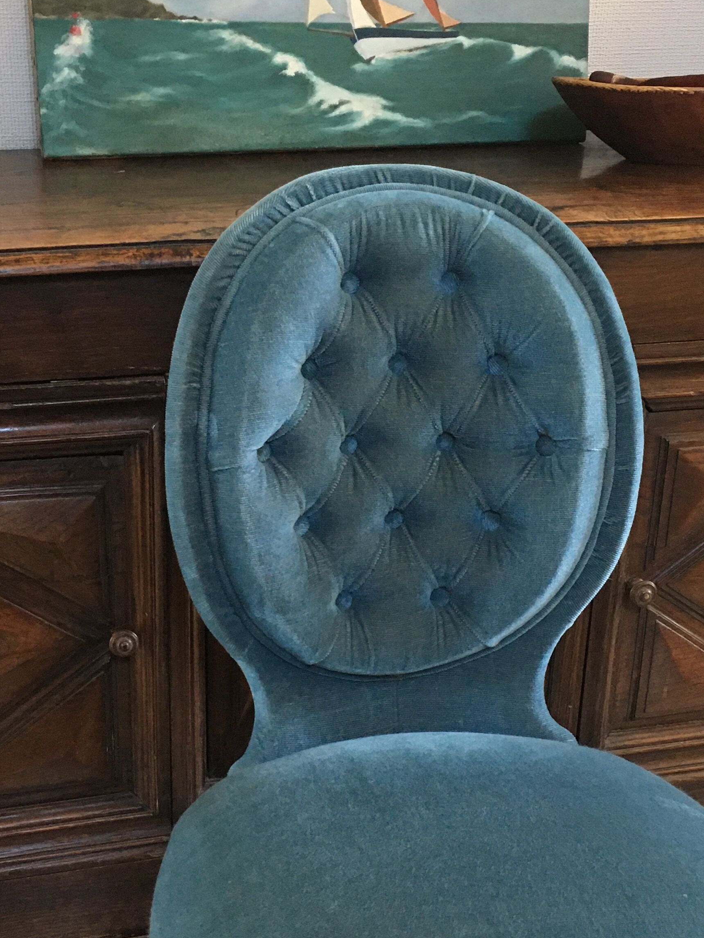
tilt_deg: -26.1
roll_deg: -0.5
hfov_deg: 28.5
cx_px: 272
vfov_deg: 37.3
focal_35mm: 51
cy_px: 572
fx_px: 1383
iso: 200
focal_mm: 4.15
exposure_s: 1/20
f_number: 2.2
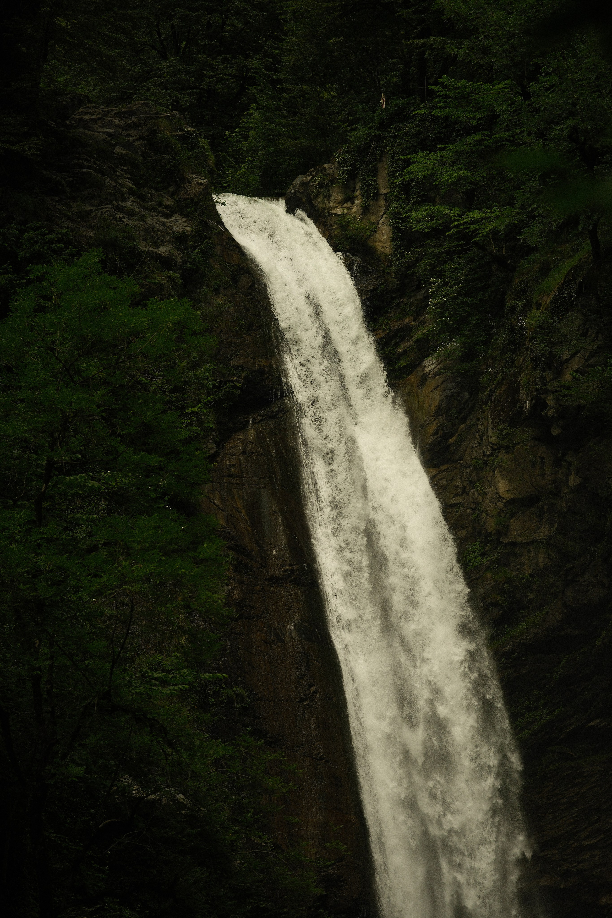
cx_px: 306
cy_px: 459
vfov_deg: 24.2
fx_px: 2142
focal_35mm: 84
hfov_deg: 16.3
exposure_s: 1/1000
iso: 500
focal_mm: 56
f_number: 2.5
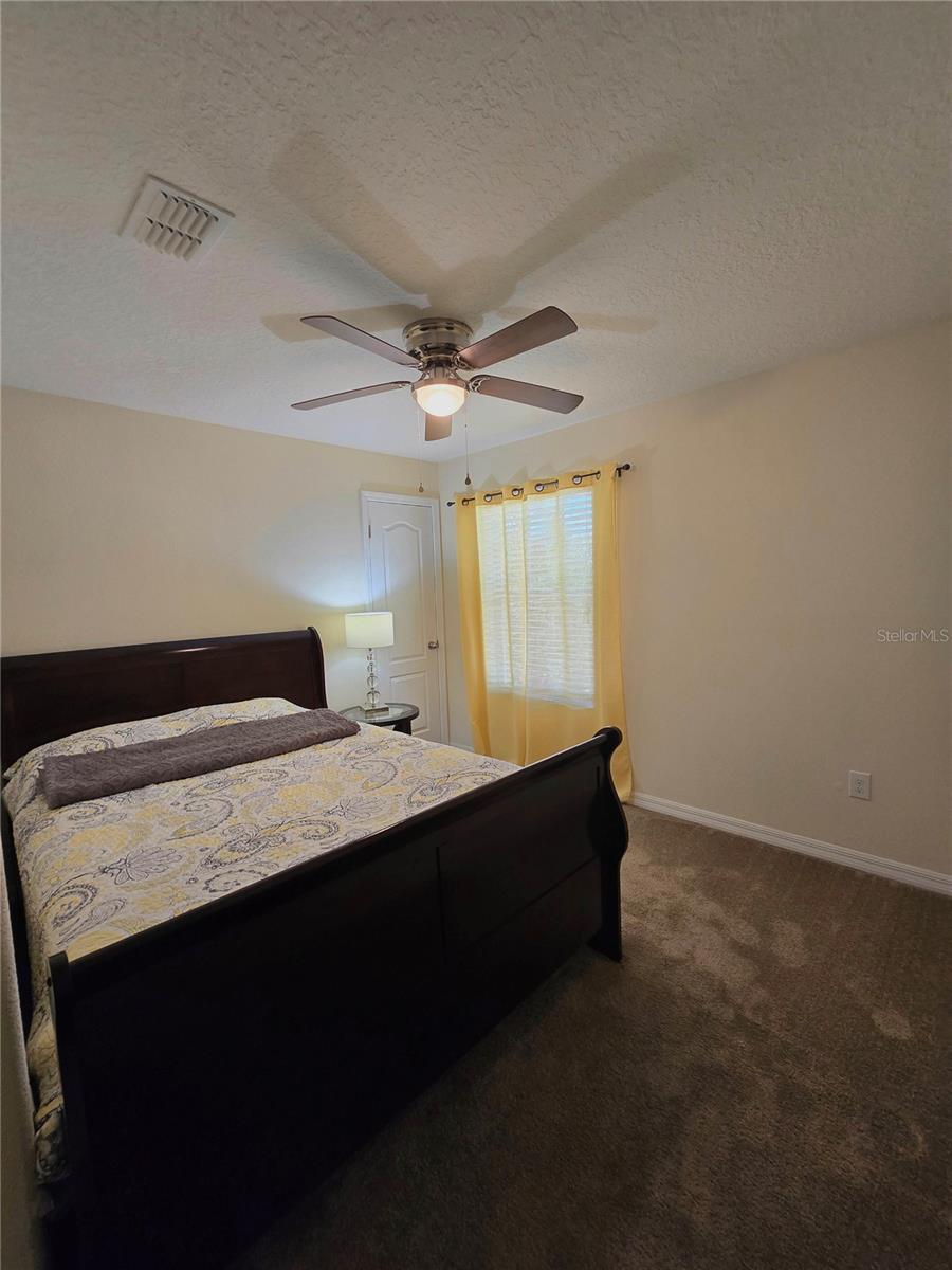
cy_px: 635
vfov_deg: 106.2
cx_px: 476
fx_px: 477
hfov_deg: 89.9
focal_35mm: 13
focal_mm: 2.2
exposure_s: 1/60.2
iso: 160
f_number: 2.2
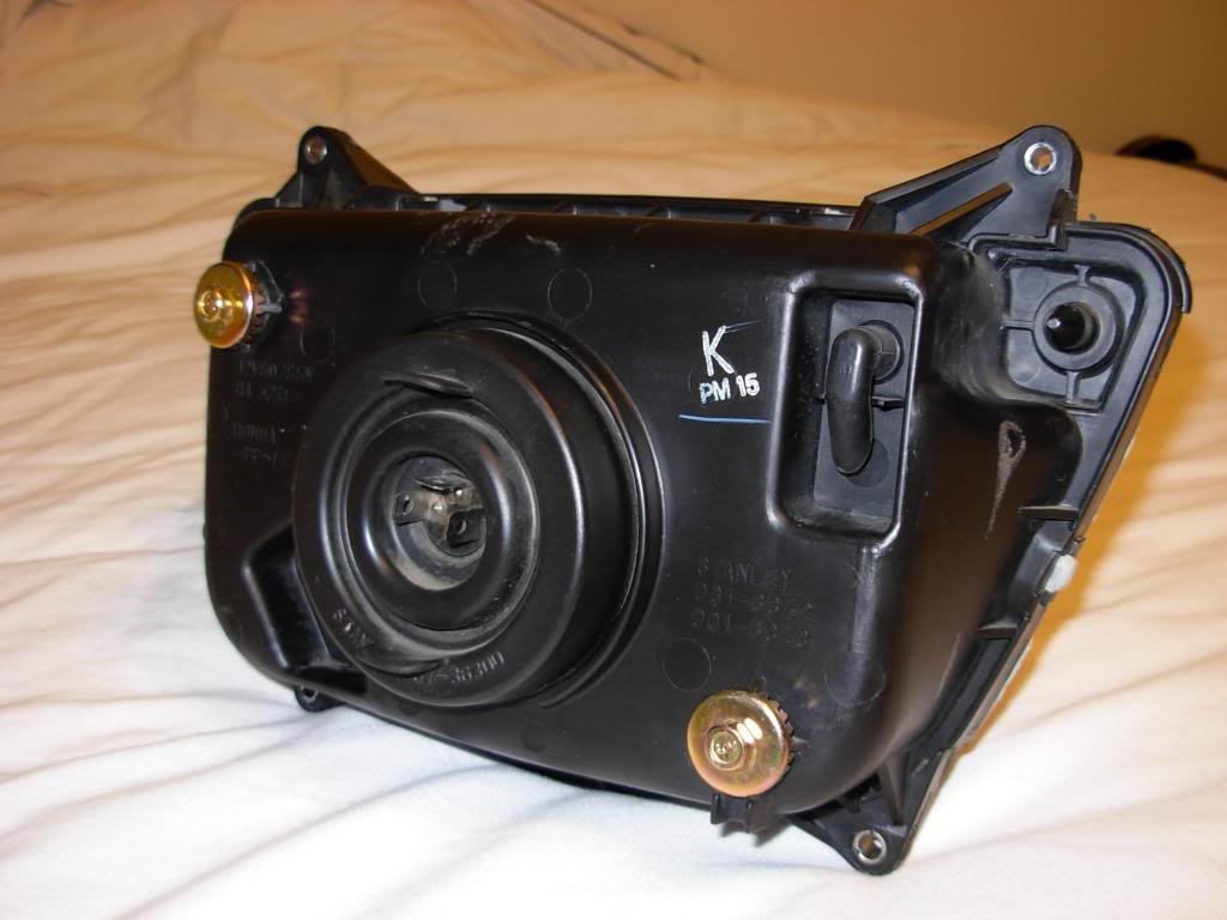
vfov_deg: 37.7
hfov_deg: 49.0
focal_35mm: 38
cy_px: 460
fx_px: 1347
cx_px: 614
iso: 79
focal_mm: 6.3
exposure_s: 1/22.6
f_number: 2.9
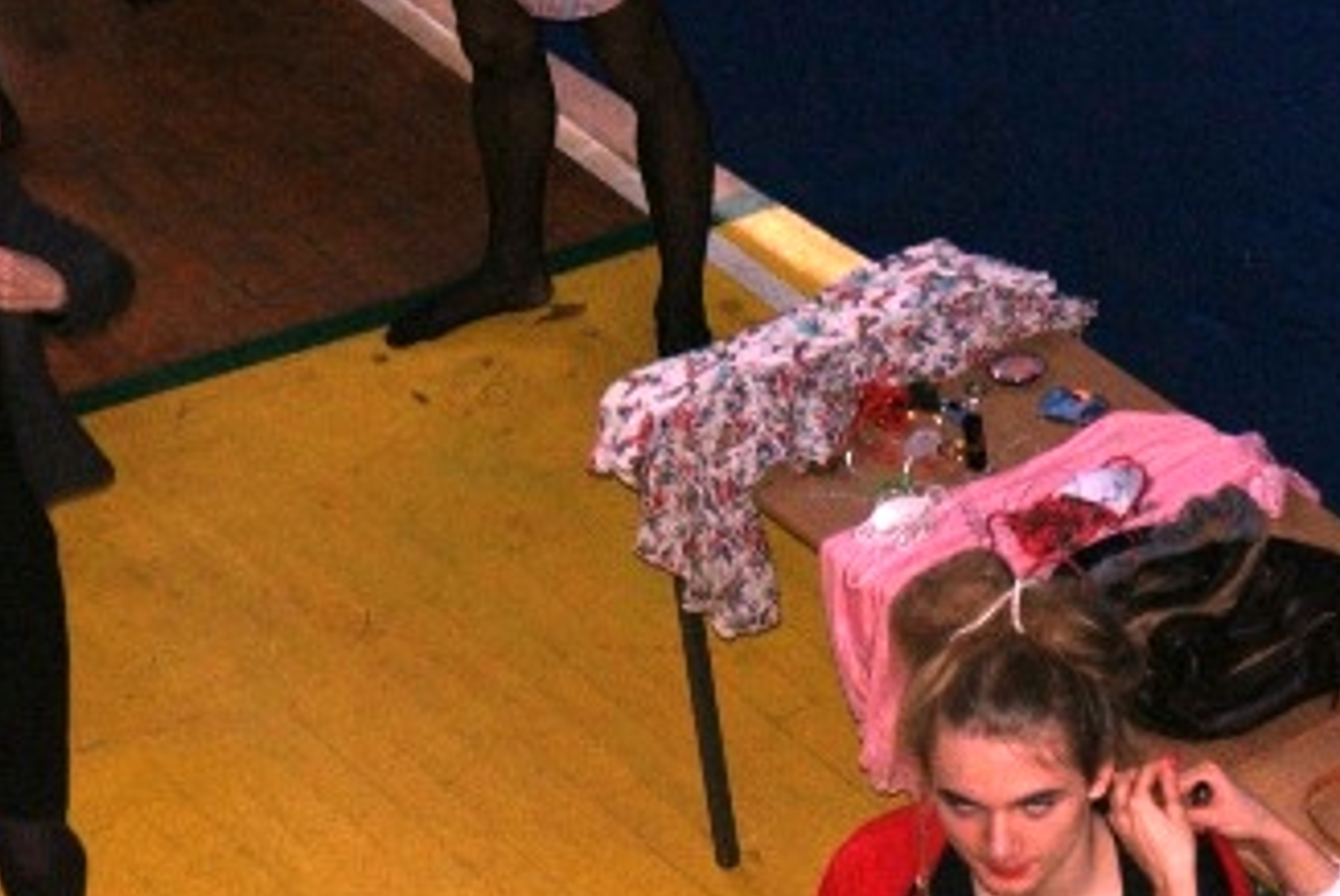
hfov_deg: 10.0
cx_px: 1073
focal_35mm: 206
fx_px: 7674
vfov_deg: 6.7
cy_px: 828
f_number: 5.6
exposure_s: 1/125
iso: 400
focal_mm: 70
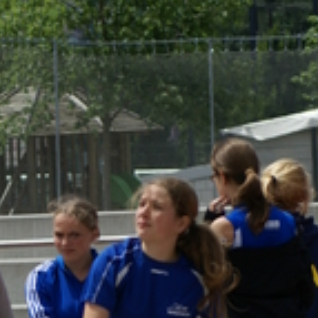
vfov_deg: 3.0
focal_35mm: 578
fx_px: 6007
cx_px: 29
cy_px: 403
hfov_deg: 3.0
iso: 100
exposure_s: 1/500
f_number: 6.3
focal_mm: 120
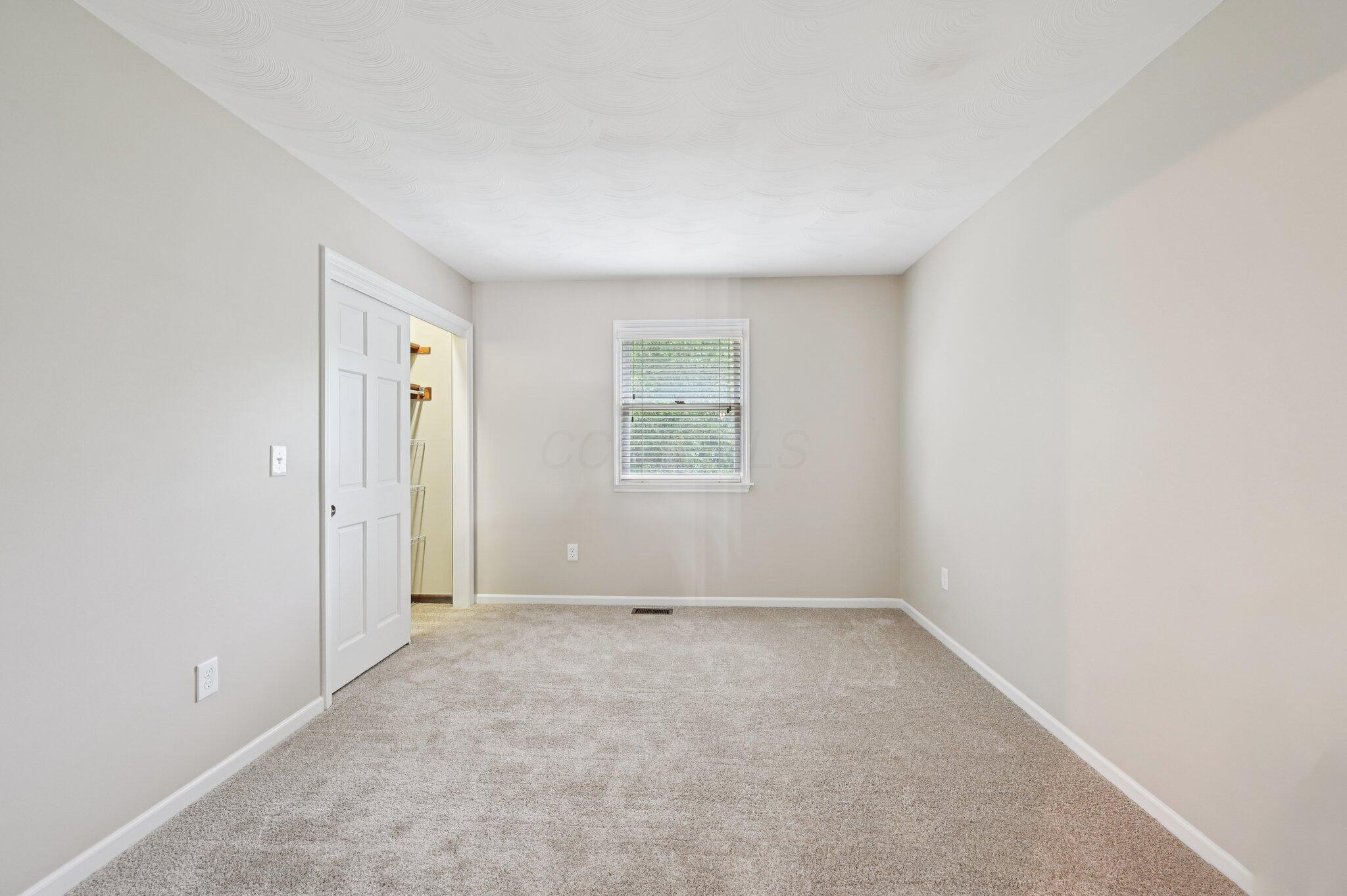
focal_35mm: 14
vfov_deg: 81.1
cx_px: 674
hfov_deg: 104.3
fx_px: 523
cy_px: 448
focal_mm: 14
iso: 400
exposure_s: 1/1.43
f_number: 8
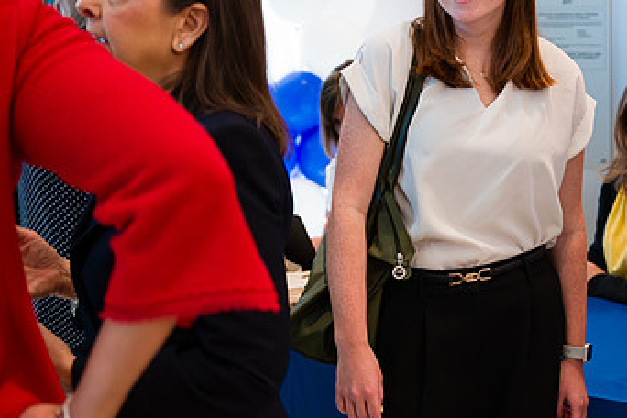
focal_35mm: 70
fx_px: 1219
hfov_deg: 28.3
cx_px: 484
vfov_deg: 19.4
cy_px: 121
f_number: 3.2
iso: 400
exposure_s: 1/200
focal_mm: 41
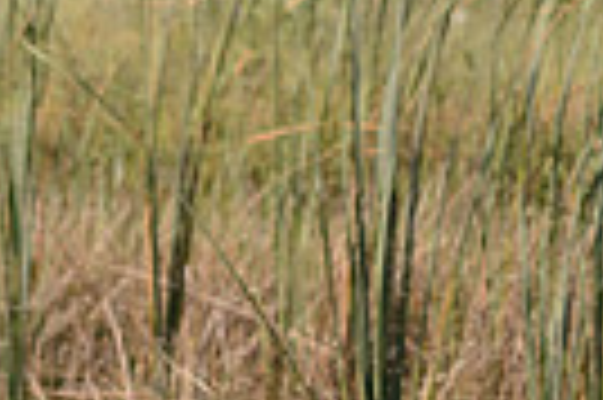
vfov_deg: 1.6
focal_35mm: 865
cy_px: 665
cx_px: 580
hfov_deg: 2.4
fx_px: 14471
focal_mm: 200
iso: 900
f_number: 8
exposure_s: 1/1600
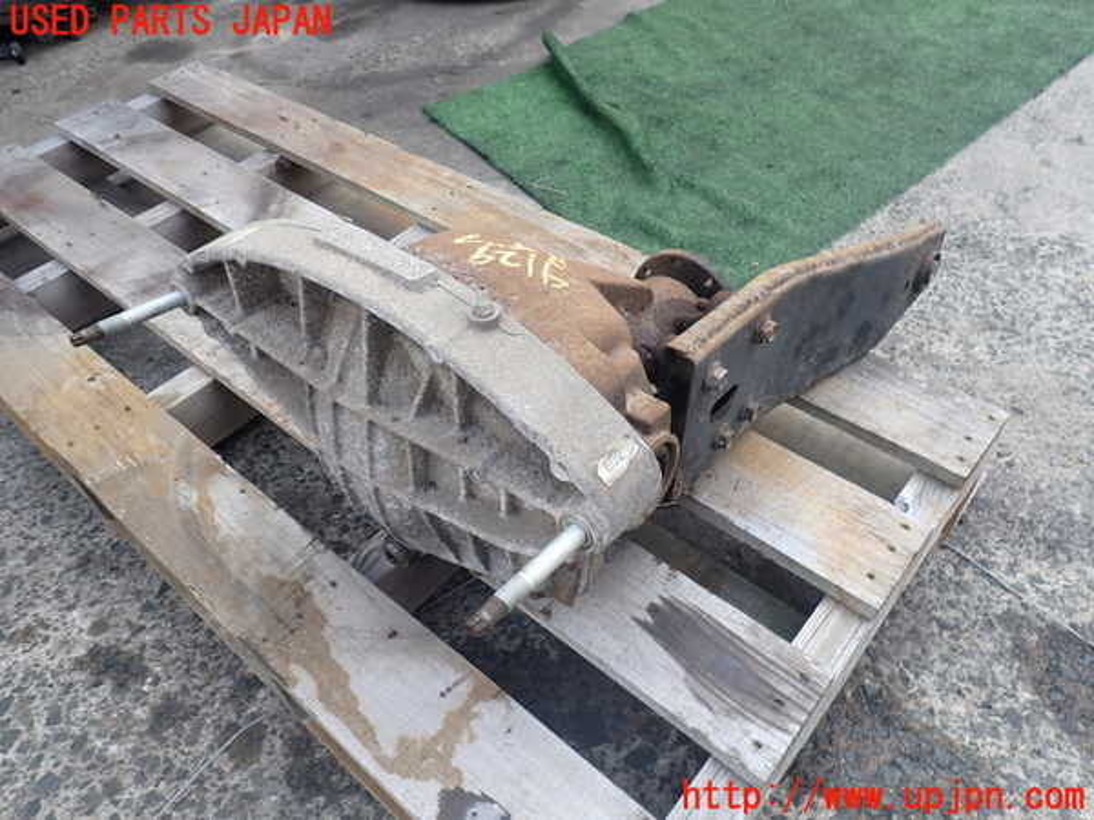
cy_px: 410
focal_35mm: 25
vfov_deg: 54.9
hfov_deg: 69.4
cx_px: 547
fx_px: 790
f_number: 2.8
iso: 100
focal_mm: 4.5
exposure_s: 1/250
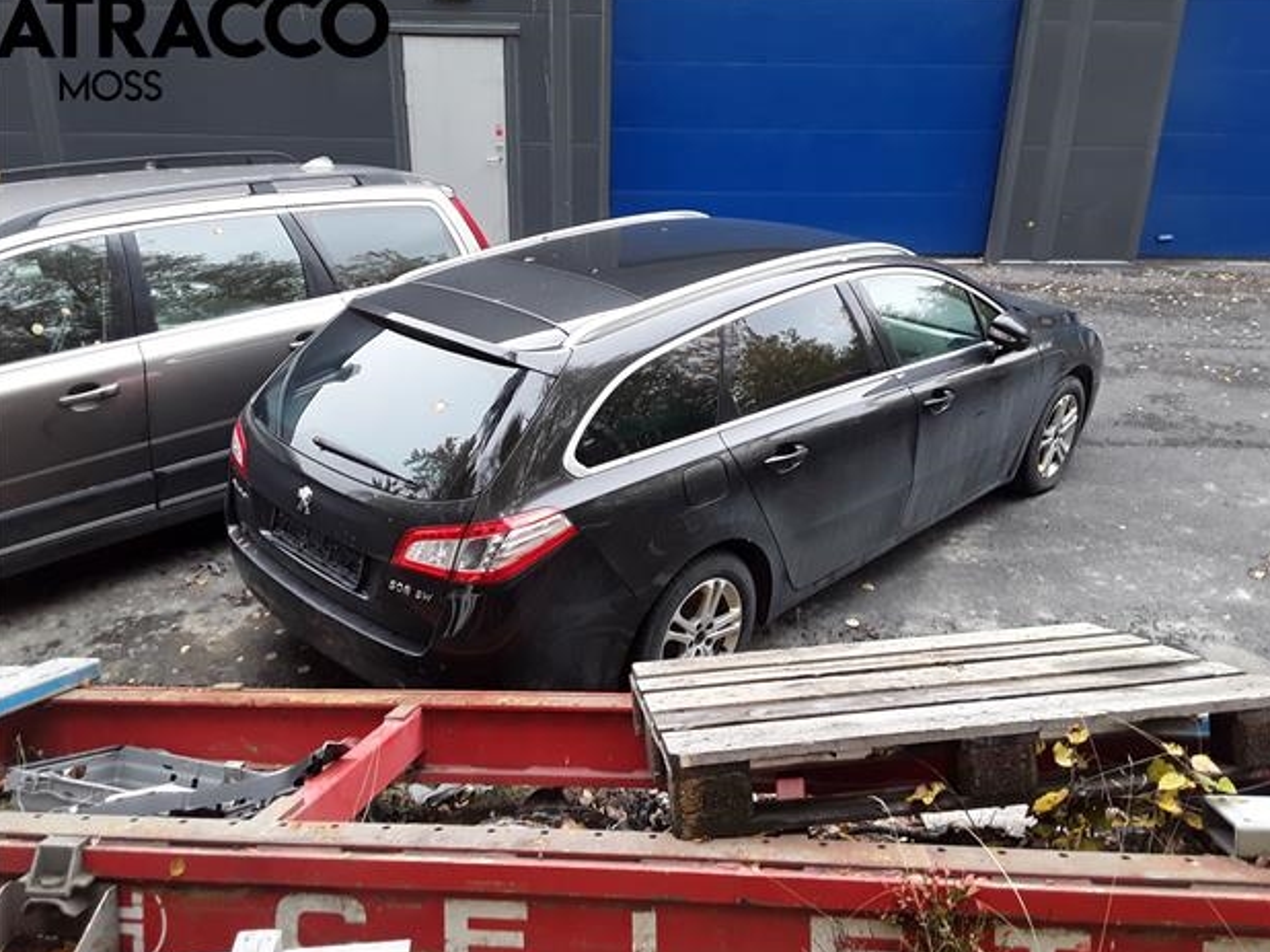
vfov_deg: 48.2
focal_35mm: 29
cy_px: 481
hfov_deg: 61.7
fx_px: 1064
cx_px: 651
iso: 40
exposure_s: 1/100
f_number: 1.9
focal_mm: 2.91
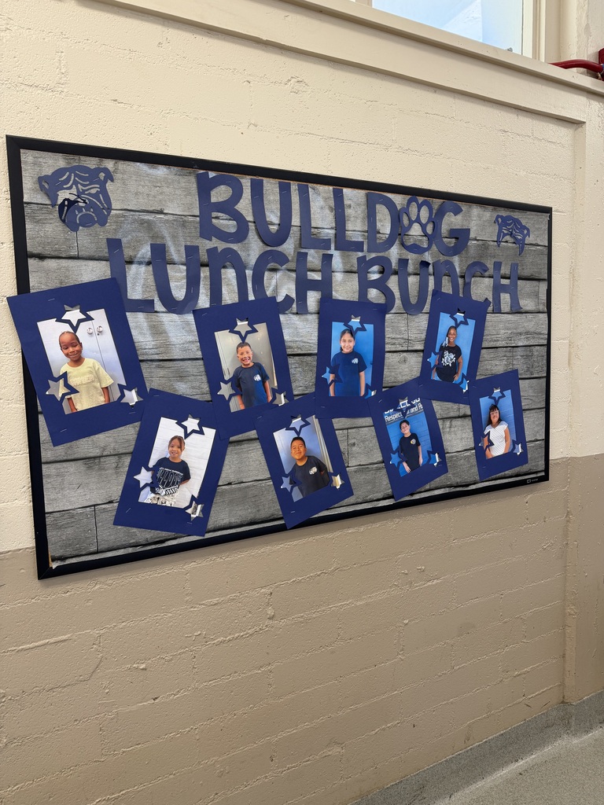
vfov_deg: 71.6
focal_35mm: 24
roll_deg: +1.6
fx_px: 558
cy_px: 402
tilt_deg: -5.7
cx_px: 302
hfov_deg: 56.8
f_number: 1.78
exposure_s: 1/100
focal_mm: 6.76
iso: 100
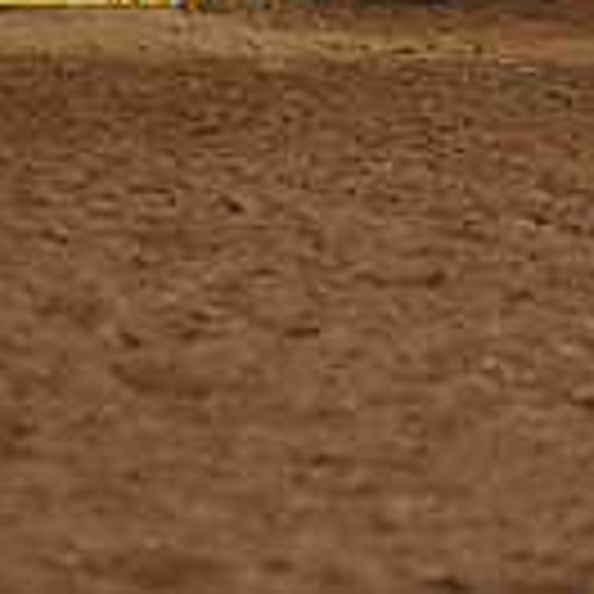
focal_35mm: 745
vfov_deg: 2.3
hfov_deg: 2.4
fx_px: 14463
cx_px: 292
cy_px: -272
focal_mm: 200
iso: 3200
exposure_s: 1/250
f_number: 2.8
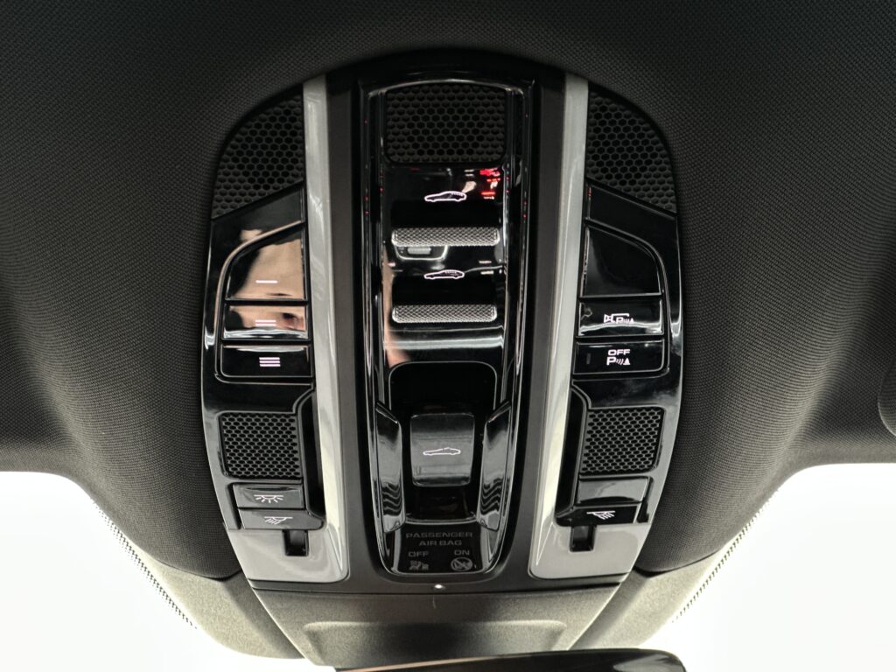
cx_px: 448
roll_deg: +0.9
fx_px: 1993
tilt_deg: +27.9
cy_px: 336
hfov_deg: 25.3
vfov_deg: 19.1
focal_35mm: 77
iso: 500
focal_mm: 9
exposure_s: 1/15
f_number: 2.8
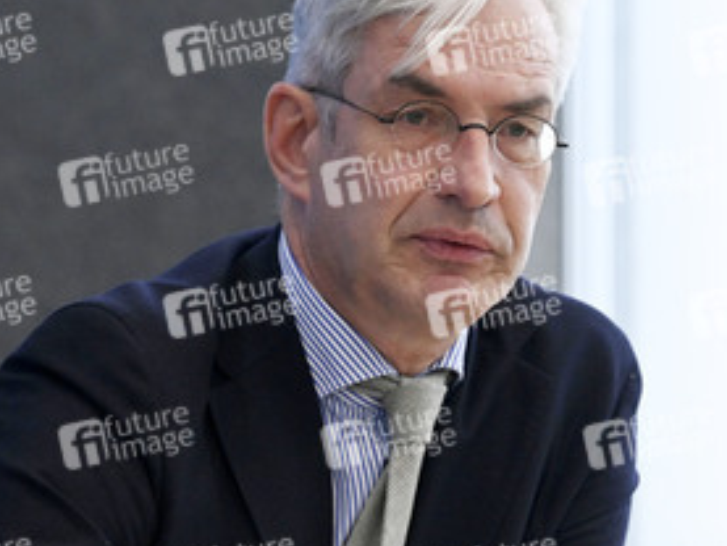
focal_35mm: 313
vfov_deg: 4.8
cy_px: 242
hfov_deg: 6.3
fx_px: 6576
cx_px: 424
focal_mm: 200
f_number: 5.6
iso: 2500
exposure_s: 1/1000
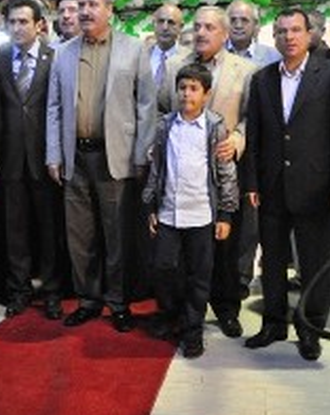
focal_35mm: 58
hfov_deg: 25.4
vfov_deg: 32.1
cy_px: 114
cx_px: 36
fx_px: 710
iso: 1600
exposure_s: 1/13
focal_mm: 18
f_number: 3.5
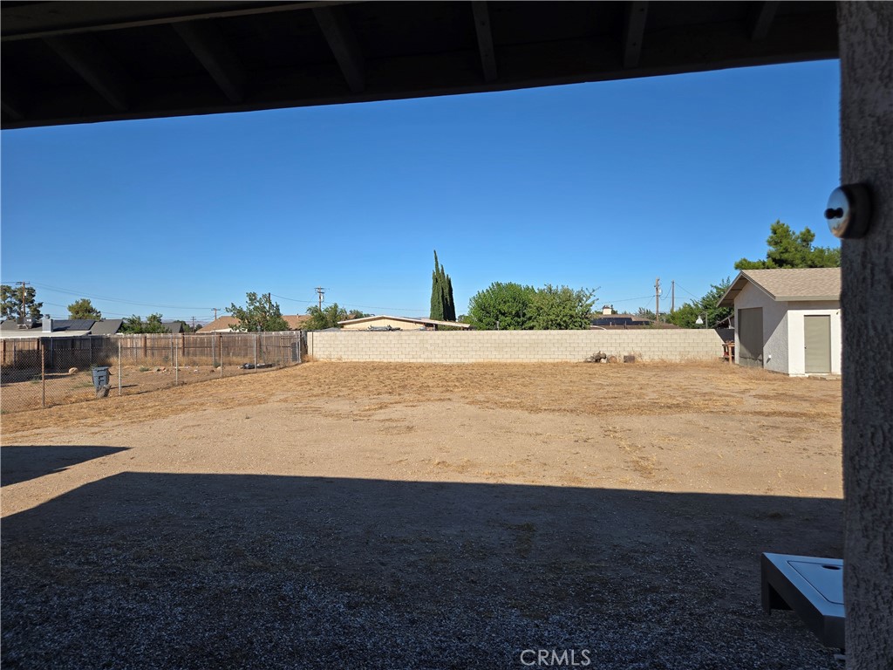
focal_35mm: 23
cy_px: 335
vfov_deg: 58.9
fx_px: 593
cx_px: 446
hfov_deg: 73.9
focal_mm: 5.4
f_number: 1.8
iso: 32
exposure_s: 1/2921
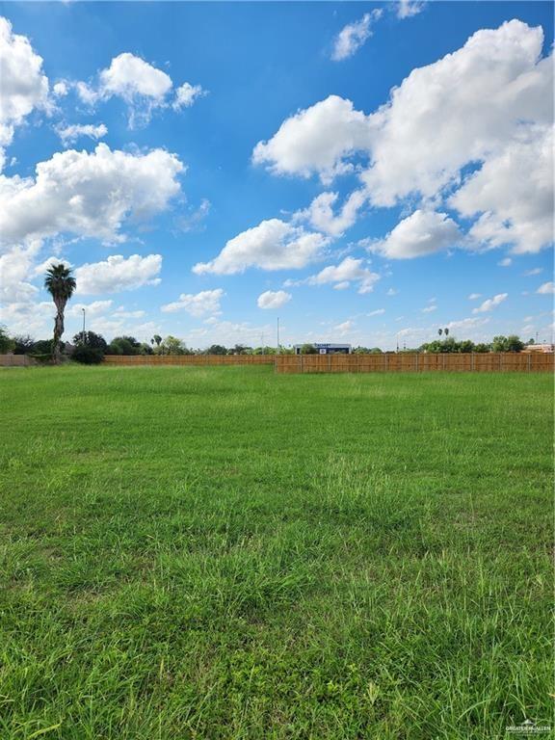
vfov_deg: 73.9
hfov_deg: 58.9
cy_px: 370
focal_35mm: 23
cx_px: 278
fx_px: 492
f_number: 1.8
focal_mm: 5.4
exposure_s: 1/2775
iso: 20
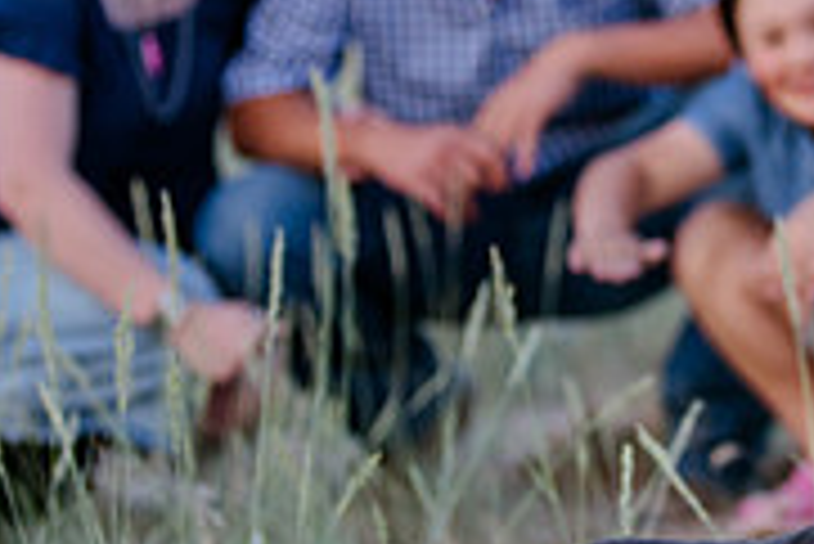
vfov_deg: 5.8
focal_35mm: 238
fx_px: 5386
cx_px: 753
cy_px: 182
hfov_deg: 8.6
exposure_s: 1/200
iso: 200
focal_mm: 70
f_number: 2.8
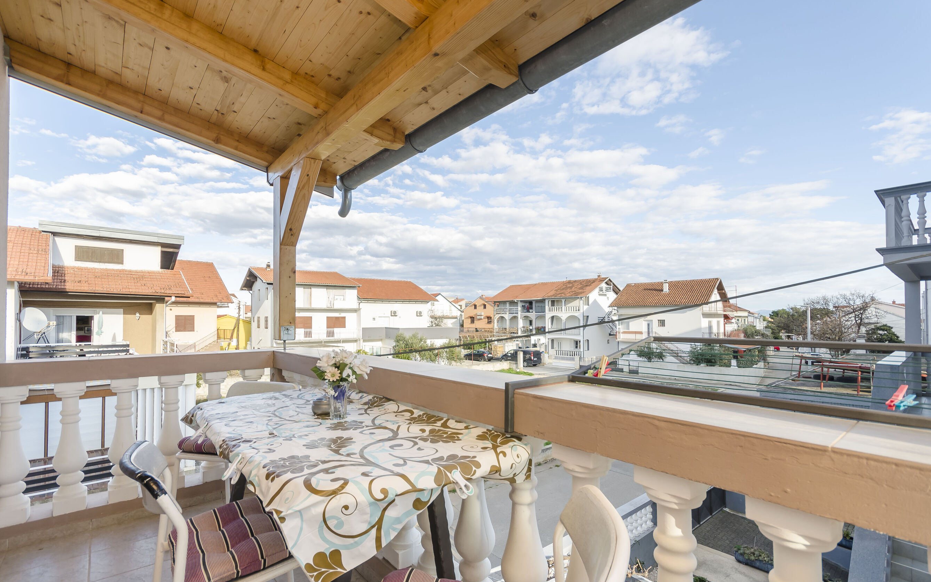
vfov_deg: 71.2
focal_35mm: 16
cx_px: 460
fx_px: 406
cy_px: 312
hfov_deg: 97.8
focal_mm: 10
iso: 100
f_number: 7.1
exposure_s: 1/125
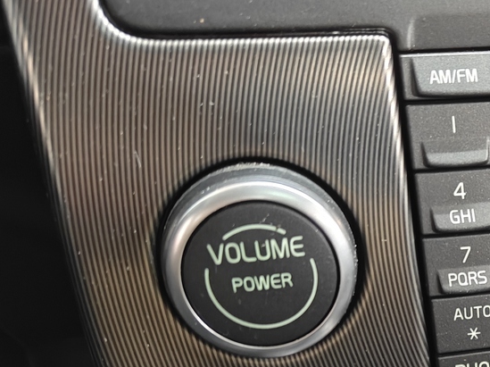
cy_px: 409
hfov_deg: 27.6
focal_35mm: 63
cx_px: 565
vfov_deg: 21.9
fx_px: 891
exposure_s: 1/20
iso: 400
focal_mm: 5.59
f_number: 1.8
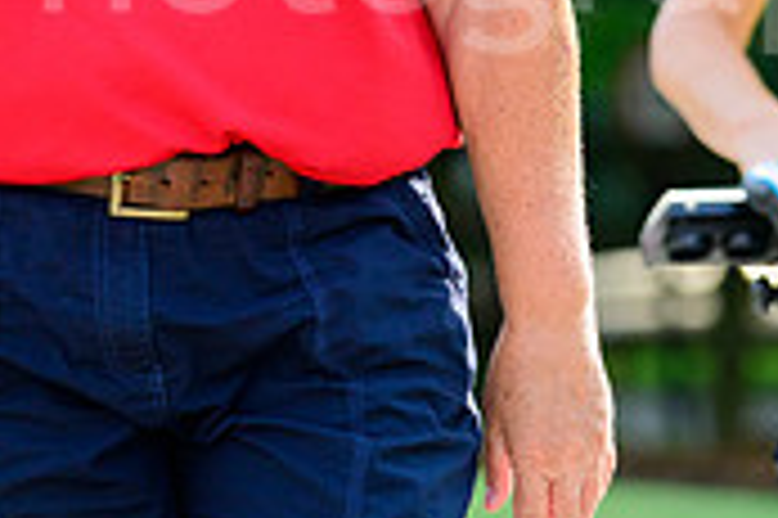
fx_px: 13040
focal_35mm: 604
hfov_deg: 3.4
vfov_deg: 2.3
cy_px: -273
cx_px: 508
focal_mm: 180
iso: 1000
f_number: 4.8
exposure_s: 1/1600
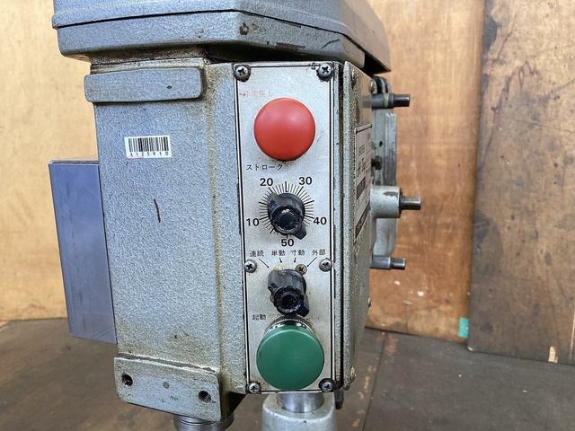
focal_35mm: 28
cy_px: 216
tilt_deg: -12.3
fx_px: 465
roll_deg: +0.5
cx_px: 288
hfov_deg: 63.4
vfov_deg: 49.7
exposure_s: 1/60
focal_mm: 3.99
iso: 200
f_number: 1.8
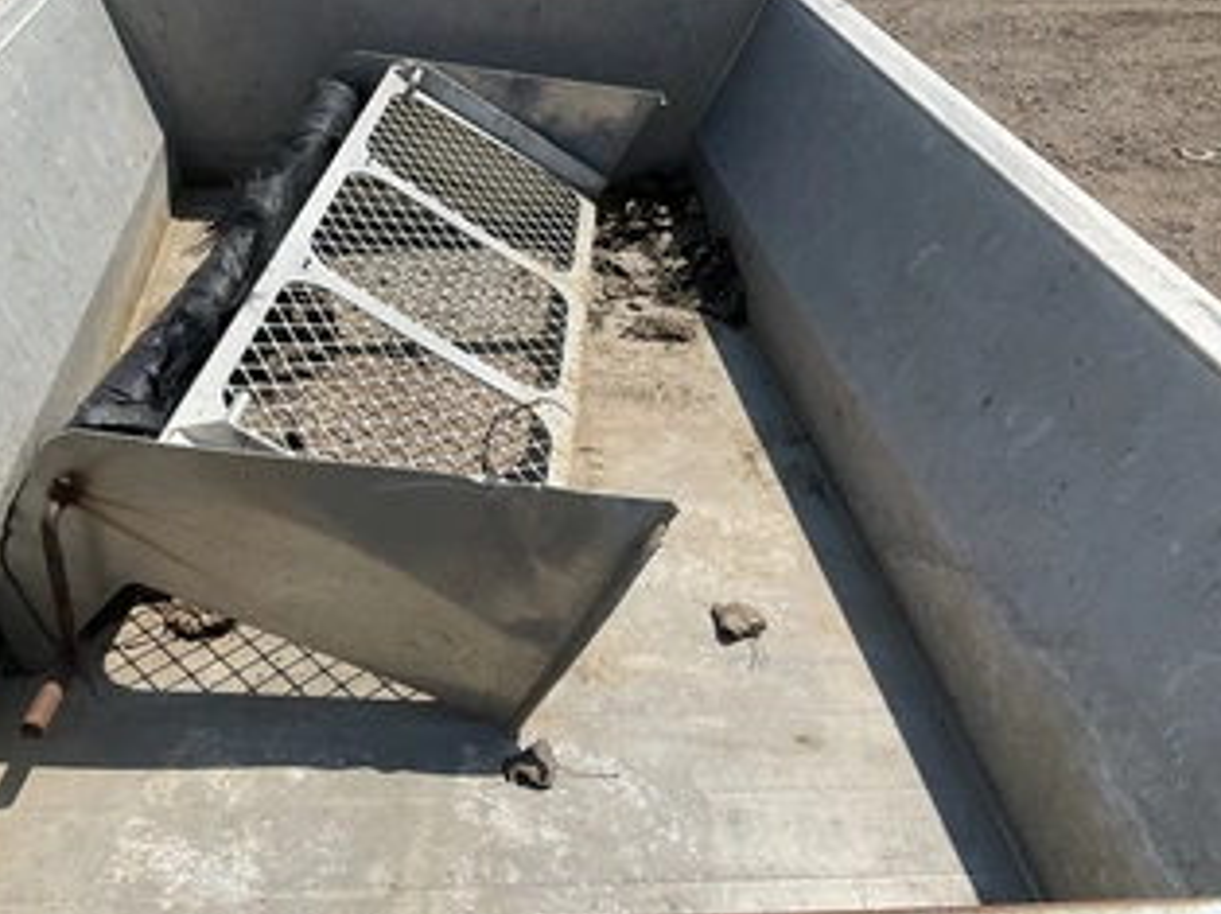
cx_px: 509
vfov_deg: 38.6
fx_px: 1304
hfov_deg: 50.0
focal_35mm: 37
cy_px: 439
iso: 25
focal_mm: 3
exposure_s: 1/2320
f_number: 1.8
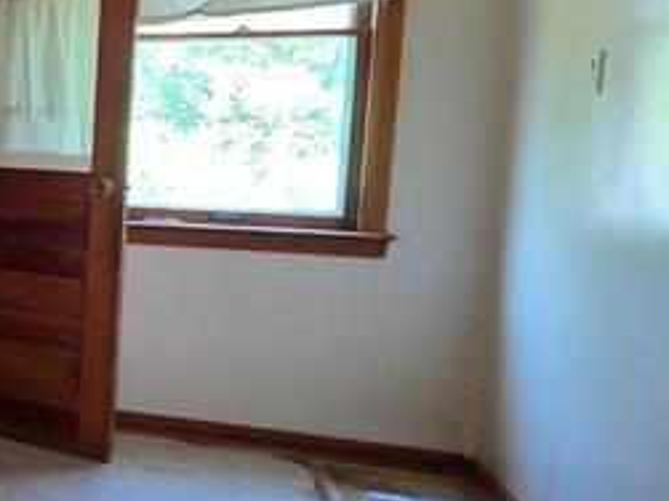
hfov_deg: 19.1
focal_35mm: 53
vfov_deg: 27.5
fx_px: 1024
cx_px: -688
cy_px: 208
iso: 200
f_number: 1.9
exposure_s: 1/60
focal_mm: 2.2
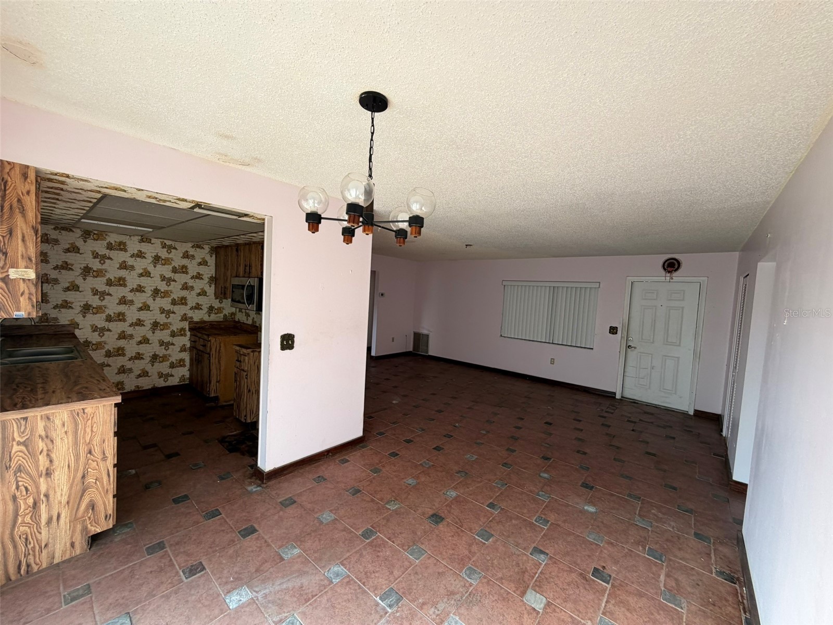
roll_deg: -2.6
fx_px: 337
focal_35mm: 14
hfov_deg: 102.1
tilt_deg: -3.7
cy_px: 312
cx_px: 416
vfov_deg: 85.7
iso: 50
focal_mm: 2.22
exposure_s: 1/121
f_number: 2.2
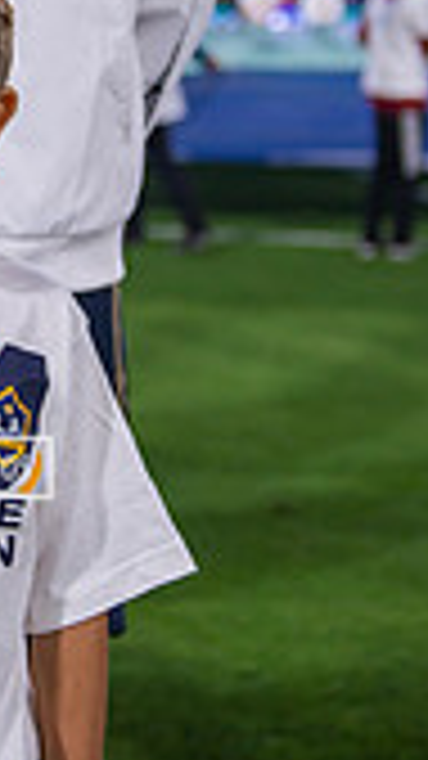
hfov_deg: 9.7
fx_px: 2483
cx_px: -113
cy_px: 117
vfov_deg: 17.2
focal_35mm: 123
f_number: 2.8
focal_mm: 44
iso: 640
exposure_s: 1/1250
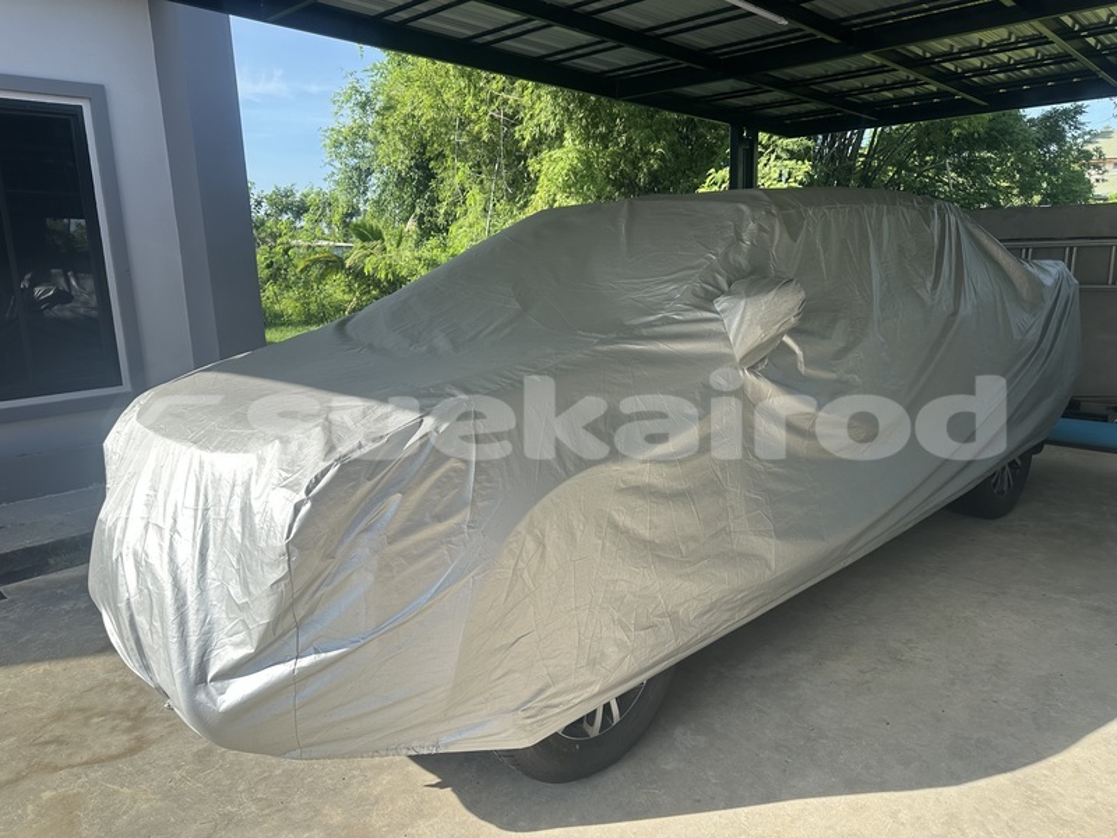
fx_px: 774
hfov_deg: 71.6
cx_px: 558
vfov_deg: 56.8
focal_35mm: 24
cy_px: 419
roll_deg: +1.4
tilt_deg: -10.4
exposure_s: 1/1495
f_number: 1.78
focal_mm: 6.86
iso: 80
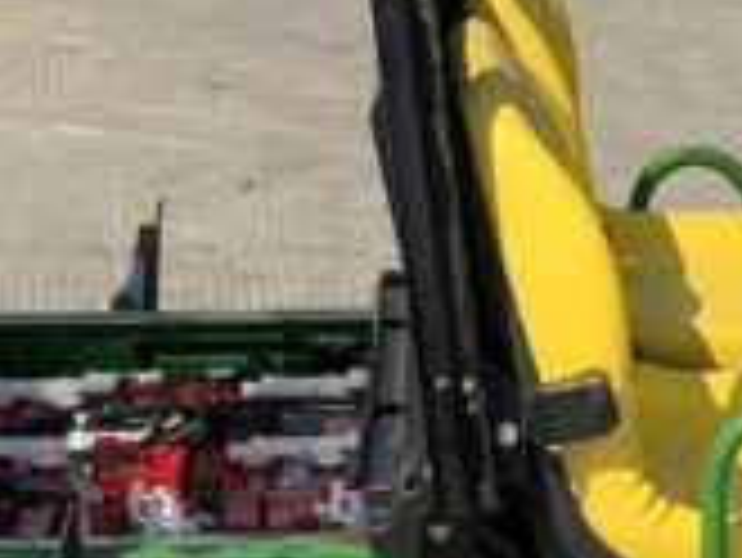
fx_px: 3861
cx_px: 679
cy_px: 274
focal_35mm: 180
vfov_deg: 8.3
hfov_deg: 10.9
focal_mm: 3
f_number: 1.8
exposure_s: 1/1984
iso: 16
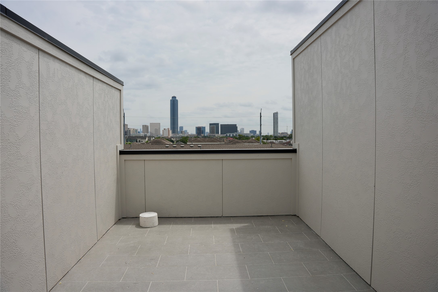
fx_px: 305
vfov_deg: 51.1
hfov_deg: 71.3
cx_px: 219
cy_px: 146
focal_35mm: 25
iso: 100
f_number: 5.6
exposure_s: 1/1000
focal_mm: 25.1
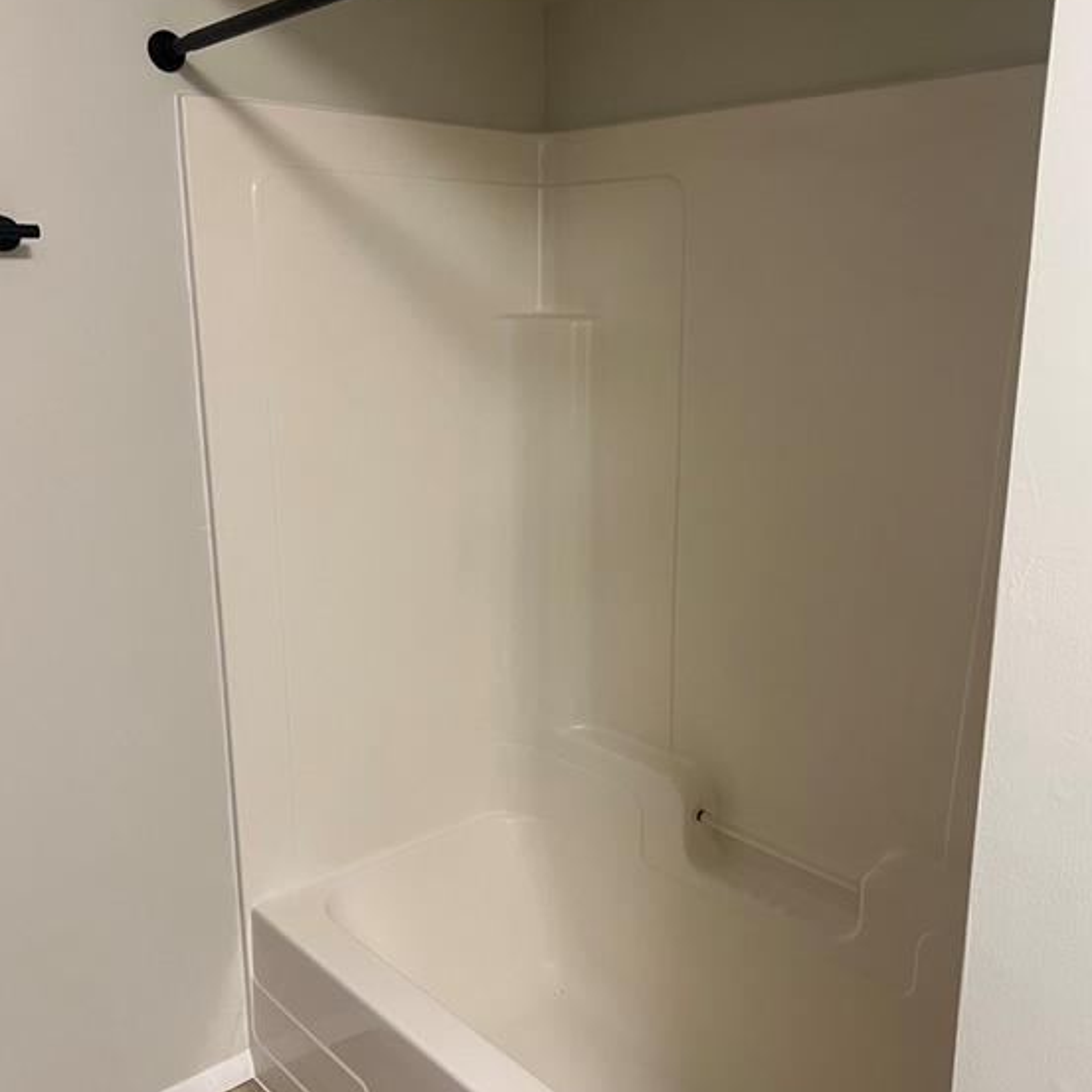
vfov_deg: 51.1
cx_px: 554
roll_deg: +0.9
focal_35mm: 32
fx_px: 1142
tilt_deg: -13.8
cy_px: 572
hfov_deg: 51.1
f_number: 1.5
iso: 160
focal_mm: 5.7
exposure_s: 1/60
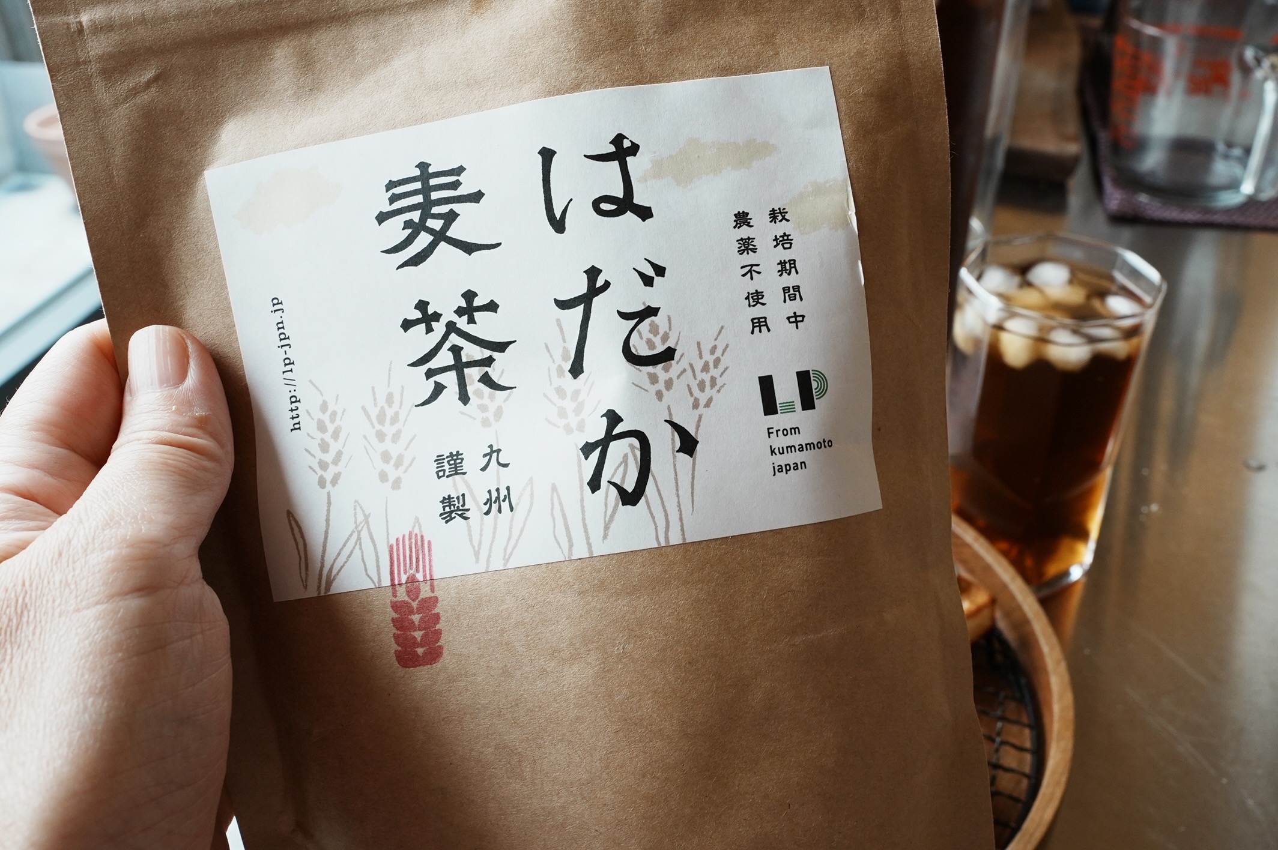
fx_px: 1206
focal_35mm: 34
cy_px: 425
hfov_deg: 55.8
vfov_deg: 38.8
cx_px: 639
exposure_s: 1/40
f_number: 16
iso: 1600
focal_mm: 34
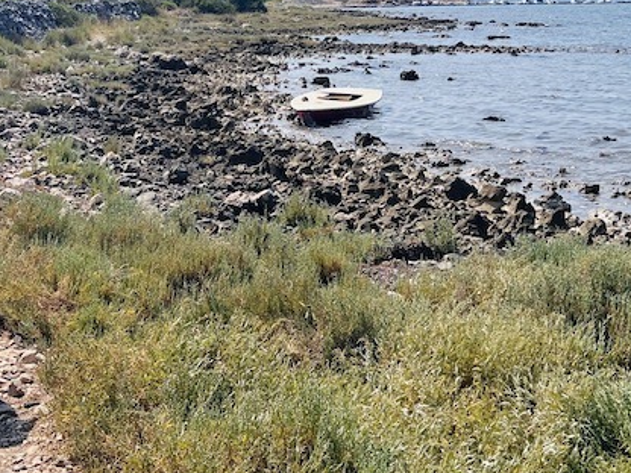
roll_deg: +2.3
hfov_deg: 29.9
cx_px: 182
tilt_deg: -2.5
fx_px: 1167
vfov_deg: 22.5
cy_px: 74
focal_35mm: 64
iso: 50
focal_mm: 5.7
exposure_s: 1/10309
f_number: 1.5
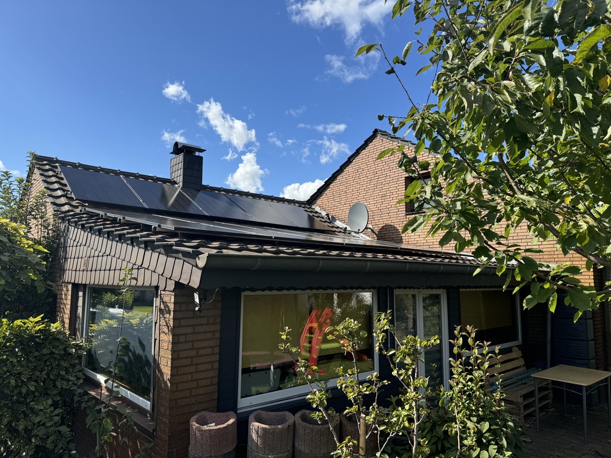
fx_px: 424
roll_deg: -1.0
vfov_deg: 56.8
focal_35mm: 24
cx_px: 306
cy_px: 229
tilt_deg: +3.0
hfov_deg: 71.6
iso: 80
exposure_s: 1/3247
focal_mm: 6.76
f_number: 1.78
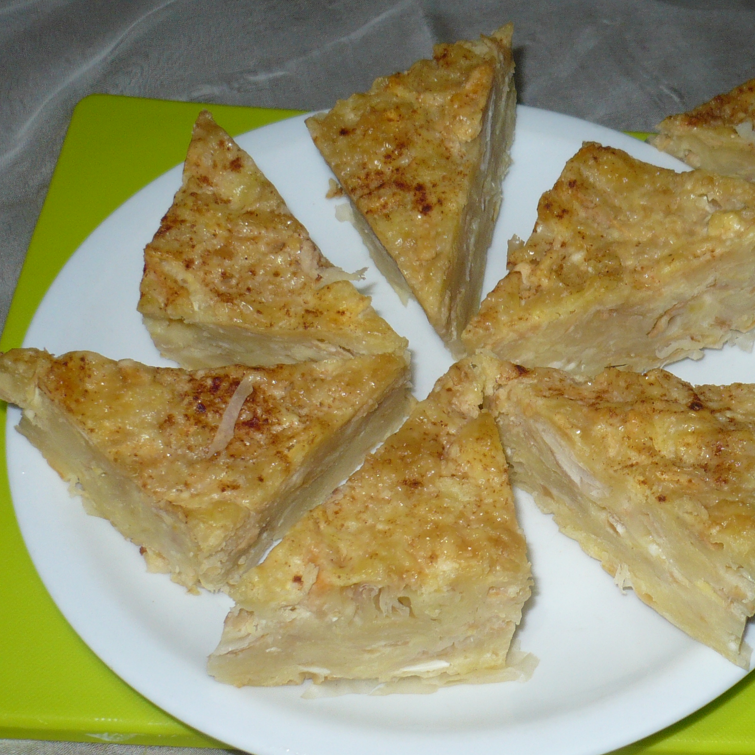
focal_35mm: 58
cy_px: 421
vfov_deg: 29.5
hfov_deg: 28.8
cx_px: 624
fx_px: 1431
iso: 100
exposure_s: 1/30
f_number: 2.8
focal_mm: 5.8
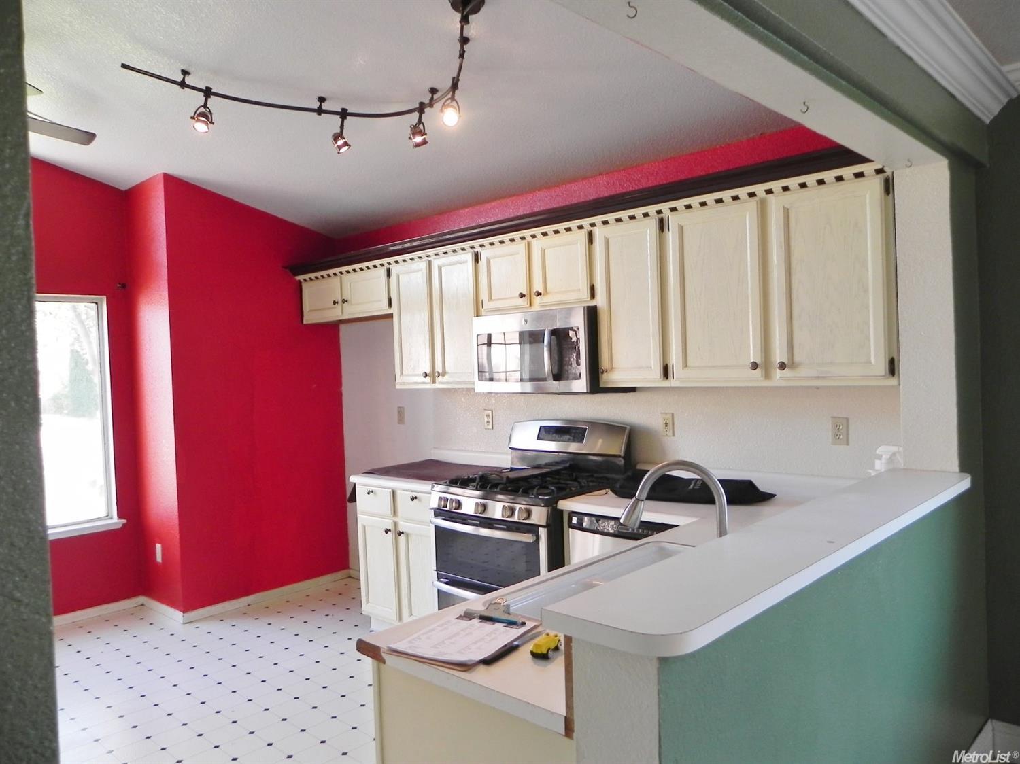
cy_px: 382
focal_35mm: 26
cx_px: 510
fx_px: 766
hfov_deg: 67.3
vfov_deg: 53.0
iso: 160
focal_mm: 4.6
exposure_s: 1/48.7
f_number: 2.8
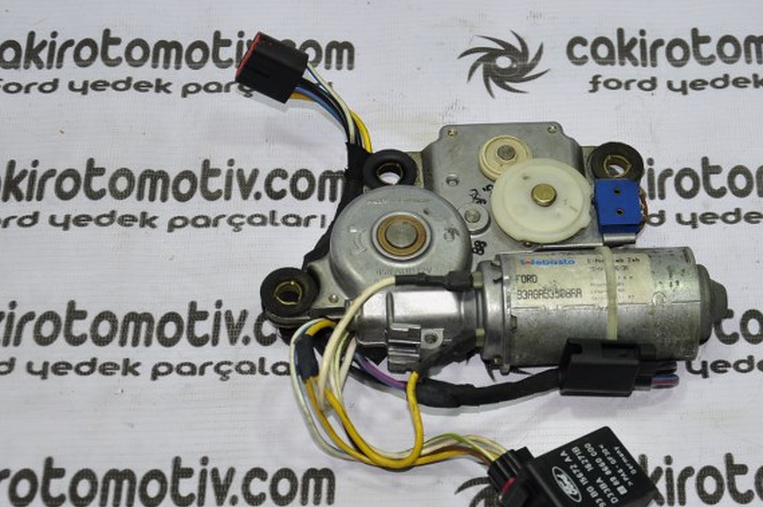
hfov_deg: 19.1
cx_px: 497
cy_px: 244
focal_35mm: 107
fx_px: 2261
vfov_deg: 12.8
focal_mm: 45
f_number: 4.8
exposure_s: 1/60
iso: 200
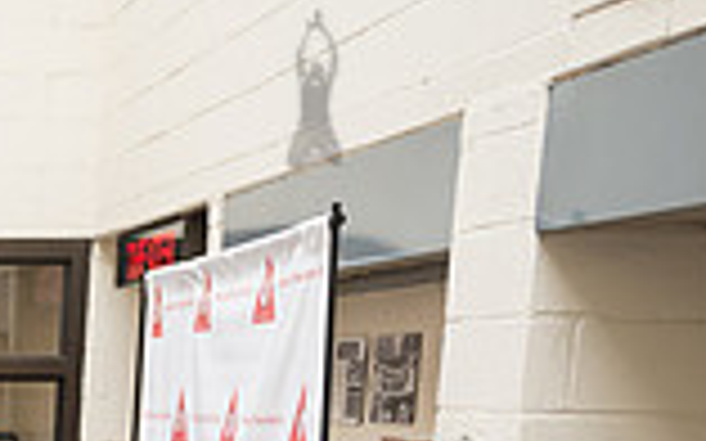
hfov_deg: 16.0
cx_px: -558
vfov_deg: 11.1
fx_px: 2135
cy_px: 740
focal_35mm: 111
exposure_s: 1/400
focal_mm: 29
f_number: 4
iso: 640
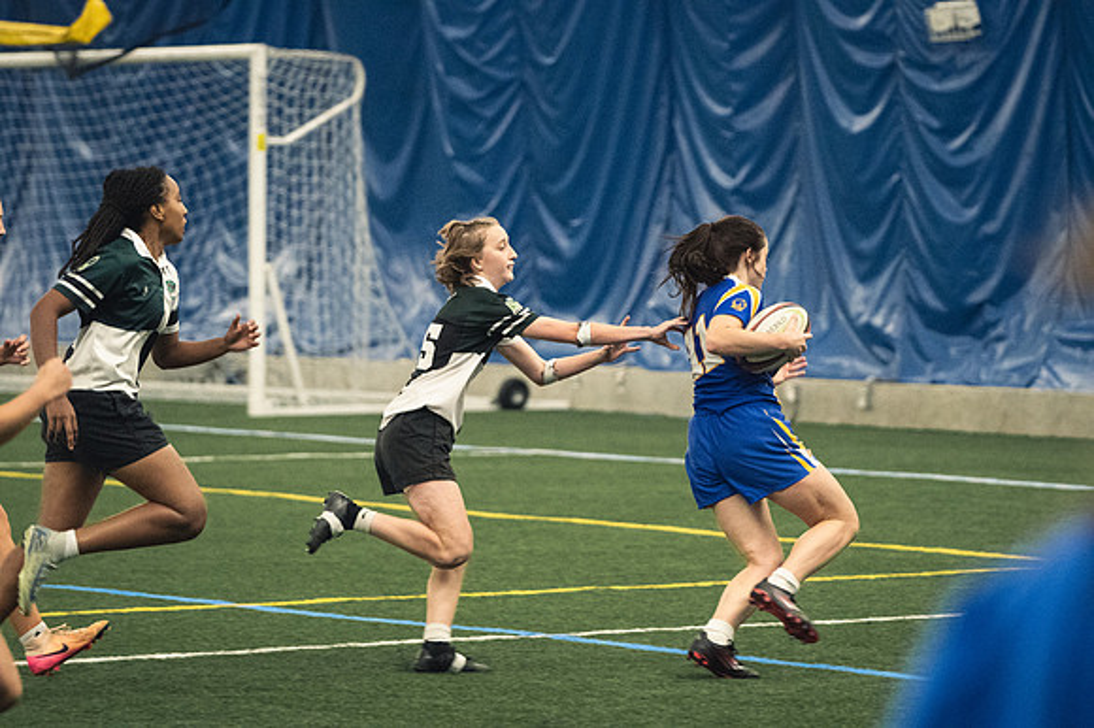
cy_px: 364
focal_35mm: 183
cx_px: 547
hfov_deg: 11.2
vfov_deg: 7.5
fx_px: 5558
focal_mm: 122
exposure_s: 1/500
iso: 9000
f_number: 2.8
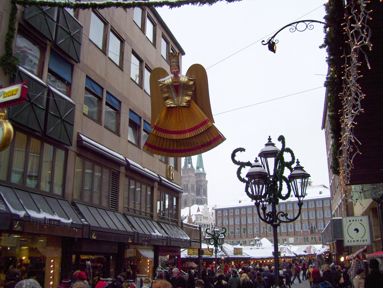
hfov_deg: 51.3
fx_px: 399
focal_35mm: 36
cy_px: 144
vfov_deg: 39.7
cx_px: 192
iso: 80
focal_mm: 6
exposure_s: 1/400
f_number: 2.7
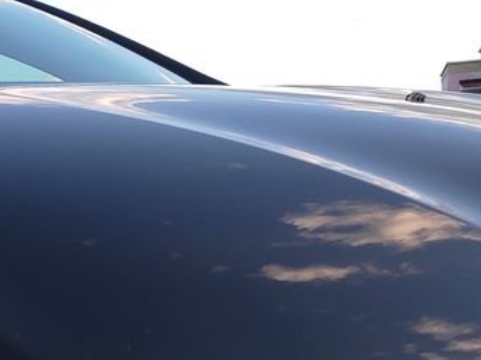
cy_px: 451
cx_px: -227
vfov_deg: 15.7
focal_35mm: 90
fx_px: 1250
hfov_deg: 19.2
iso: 160
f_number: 1.79
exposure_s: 1/250
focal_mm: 4.74
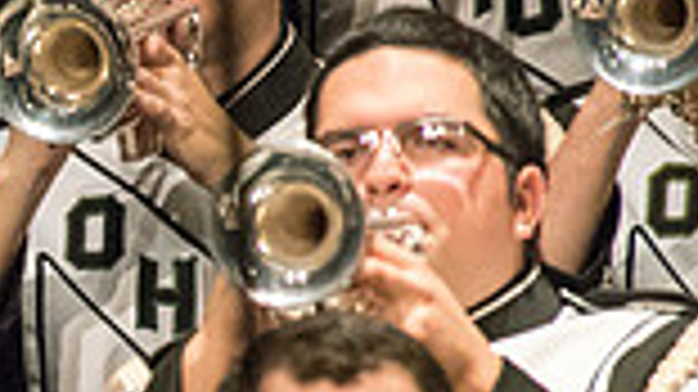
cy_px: 489
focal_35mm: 2348
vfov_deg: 0.5
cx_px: -405
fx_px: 43435
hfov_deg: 0.9
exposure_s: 1/320
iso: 4000
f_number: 5.6
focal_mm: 600
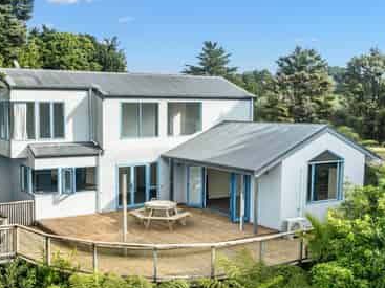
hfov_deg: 43.4
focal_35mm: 43
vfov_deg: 33.6
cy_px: 157
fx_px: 478
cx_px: 136
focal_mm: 12.29
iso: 160
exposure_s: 1/640
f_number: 2.8
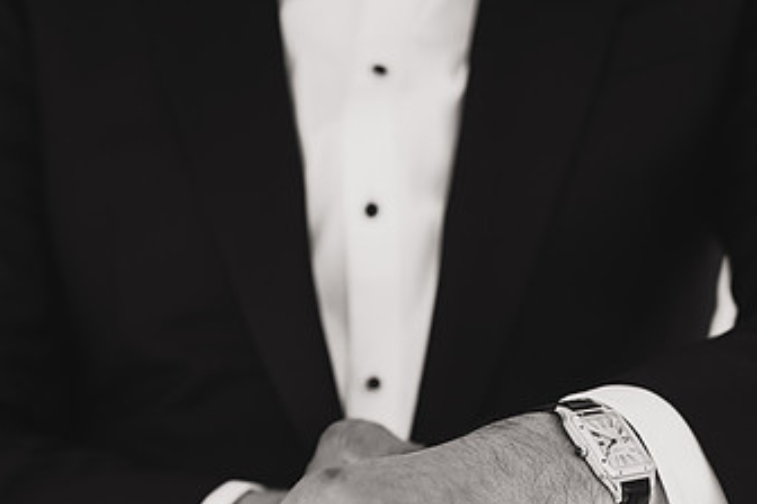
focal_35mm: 121
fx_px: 2544
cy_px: 415
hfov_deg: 16.9
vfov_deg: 11.3
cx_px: 417
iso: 100
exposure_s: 1/250
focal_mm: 70
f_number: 3.5
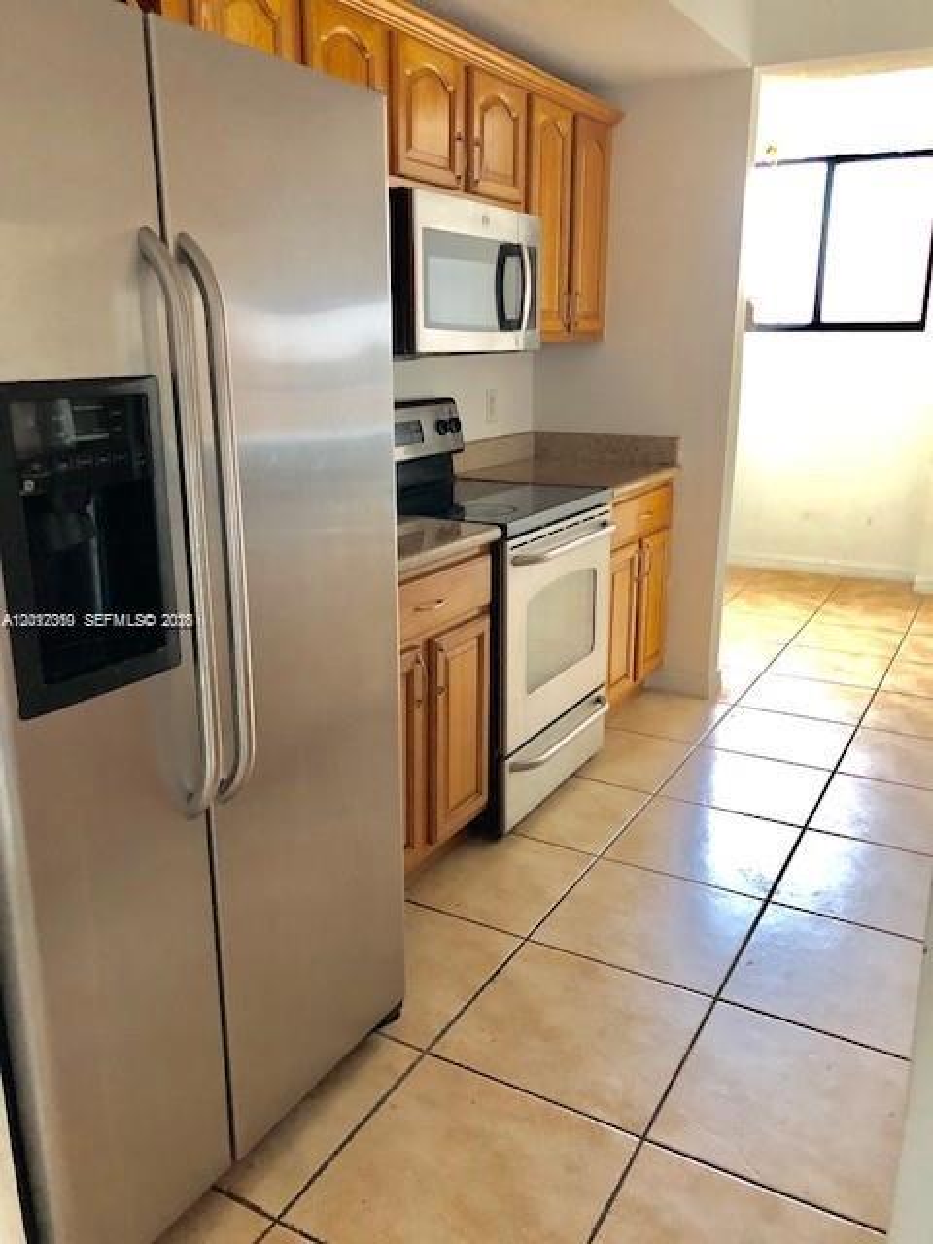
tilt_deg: -15.7
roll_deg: +0.3
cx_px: 466
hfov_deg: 49.7
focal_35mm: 28
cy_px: 622
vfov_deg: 63.4
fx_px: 1006
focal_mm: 4
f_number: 1.8
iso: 100
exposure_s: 1/15
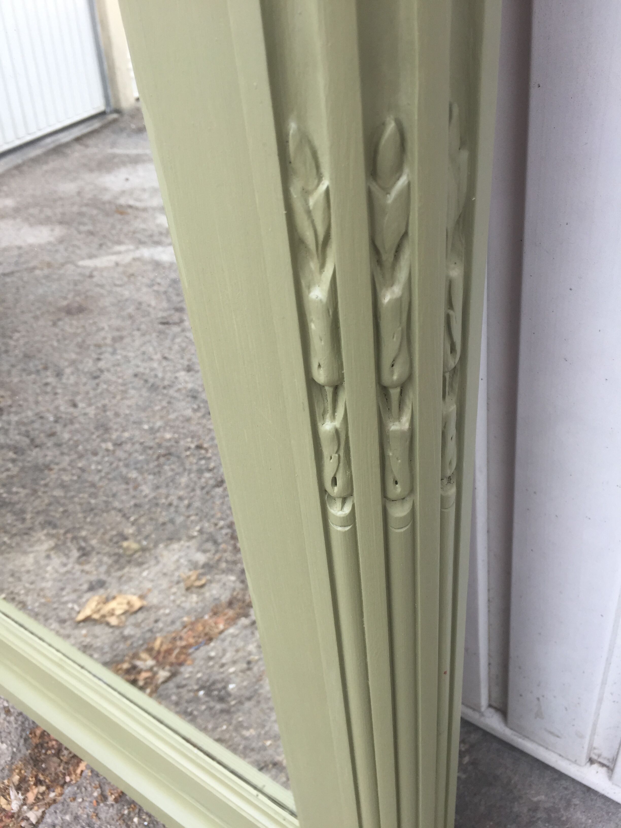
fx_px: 694
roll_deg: +11.4
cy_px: 414
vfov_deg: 61.7
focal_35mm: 29
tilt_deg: -41.6
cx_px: 310
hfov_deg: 48.2
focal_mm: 4.15
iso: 32
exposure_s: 1/280
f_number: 2.2
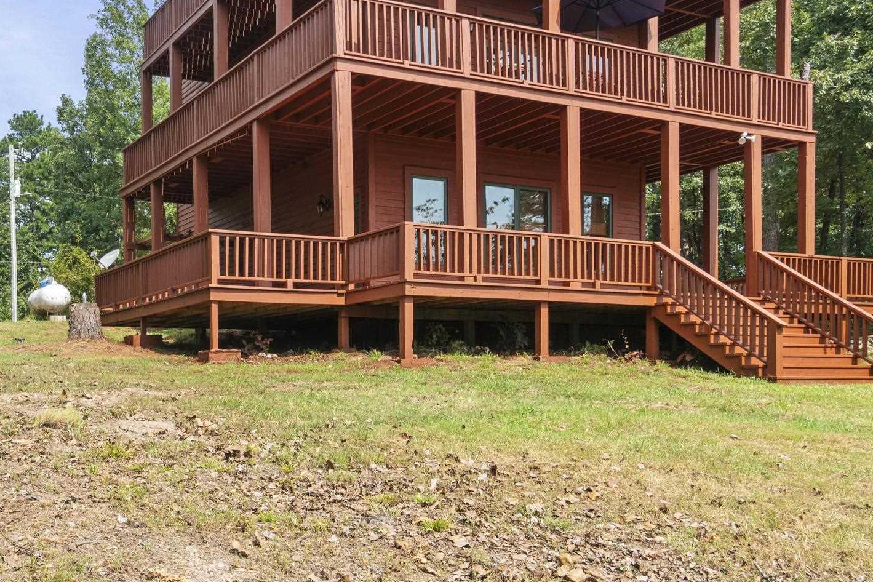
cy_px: 161
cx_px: 270
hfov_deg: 50.7
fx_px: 897
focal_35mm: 37
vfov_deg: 35.3
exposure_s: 1/80
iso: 250
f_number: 9
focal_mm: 14
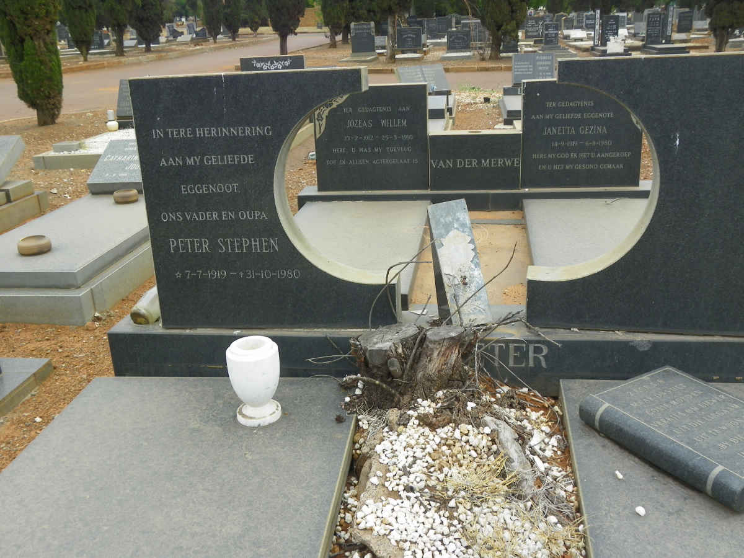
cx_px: 372
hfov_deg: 52.6
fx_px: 752
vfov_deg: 40.7
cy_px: 279
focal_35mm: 35
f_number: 4.5
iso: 64
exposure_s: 1/160
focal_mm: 6.2
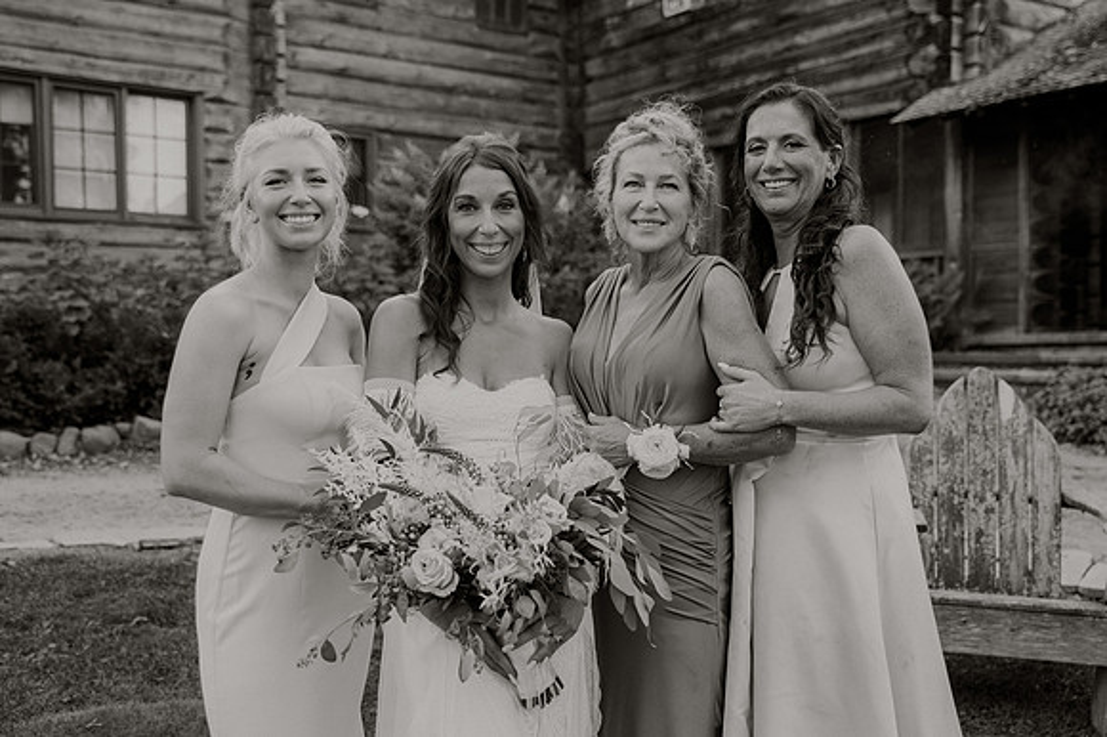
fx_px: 1313
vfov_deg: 31.3
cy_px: 411
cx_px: 561
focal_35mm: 43
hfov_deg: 45.7
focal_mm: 38
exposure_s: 1/200
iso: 250
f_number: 2.8
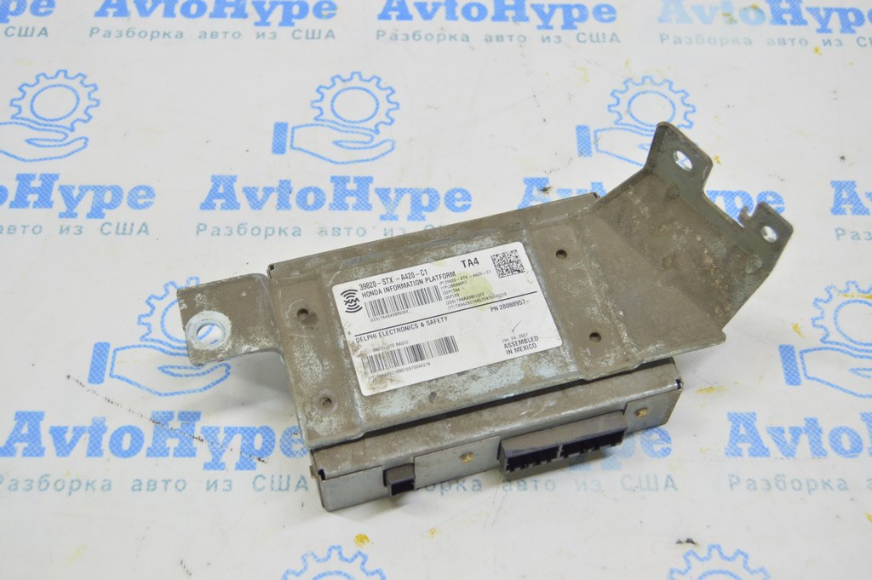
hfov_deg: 43.6
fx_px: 1089
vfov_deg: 29.8
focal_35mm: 45
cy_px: 290
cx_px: 436
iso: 400
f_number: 5.6
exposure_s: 1/20
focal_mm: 30
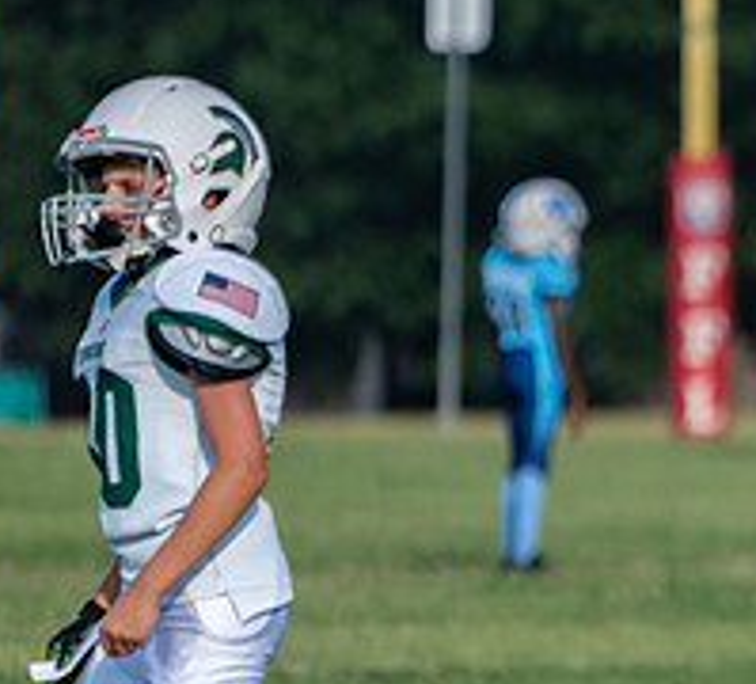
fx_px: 32511
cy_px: 519
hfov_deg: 1.3
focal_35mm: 1380
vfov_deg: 1.2
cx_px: 1352
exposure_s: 1/1000
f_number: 5.6
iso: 200
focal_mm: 400
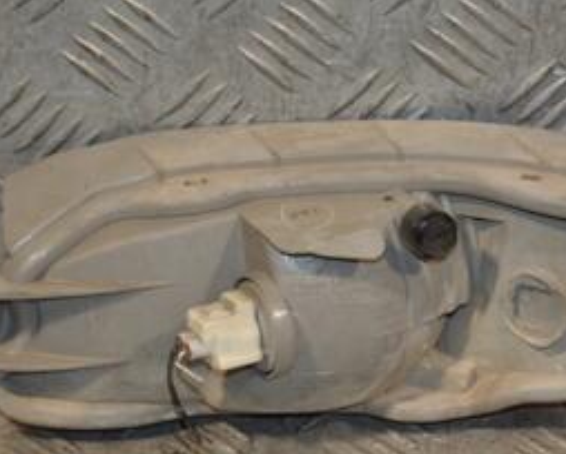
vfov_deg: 9.3
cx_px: 432
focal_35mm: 166
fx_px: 2785
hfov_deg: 11.6
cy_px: 227
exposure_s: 1/200
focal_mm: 50
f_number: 5.6
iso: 800
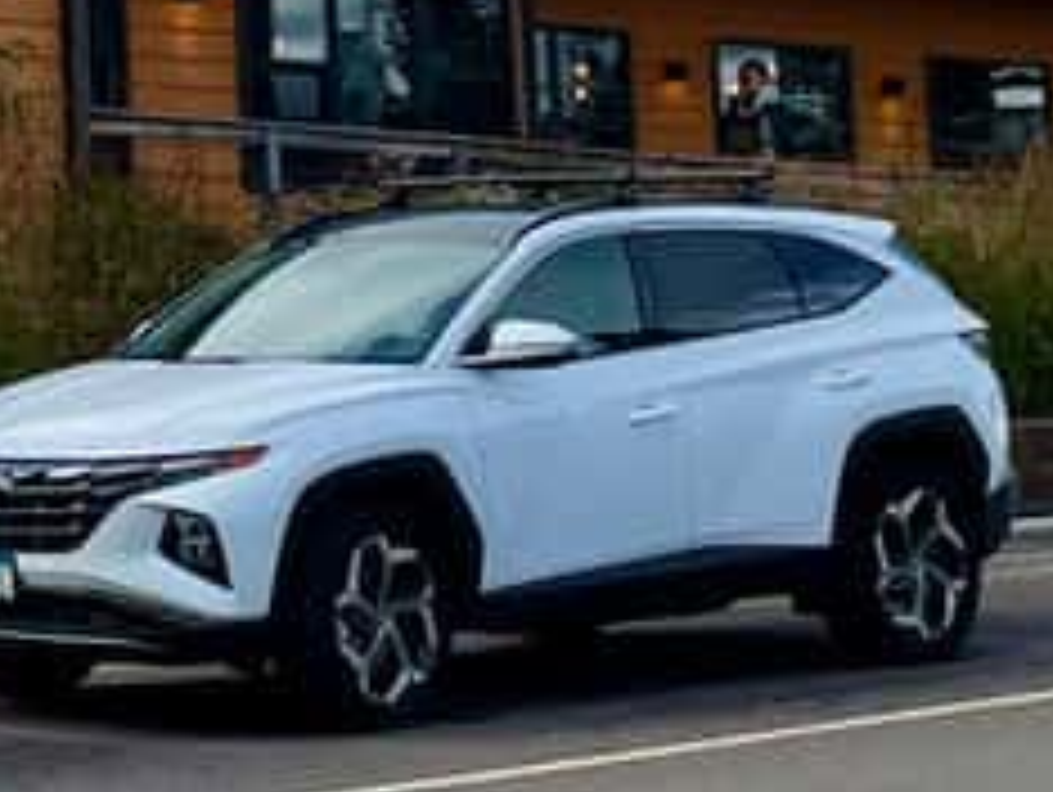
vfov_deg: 12.4
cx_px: -540
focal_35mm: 111
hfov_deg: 16.2
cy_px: -536
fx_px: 3380
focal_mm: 4.2
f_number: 1.6
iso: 32
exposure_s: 1/4464
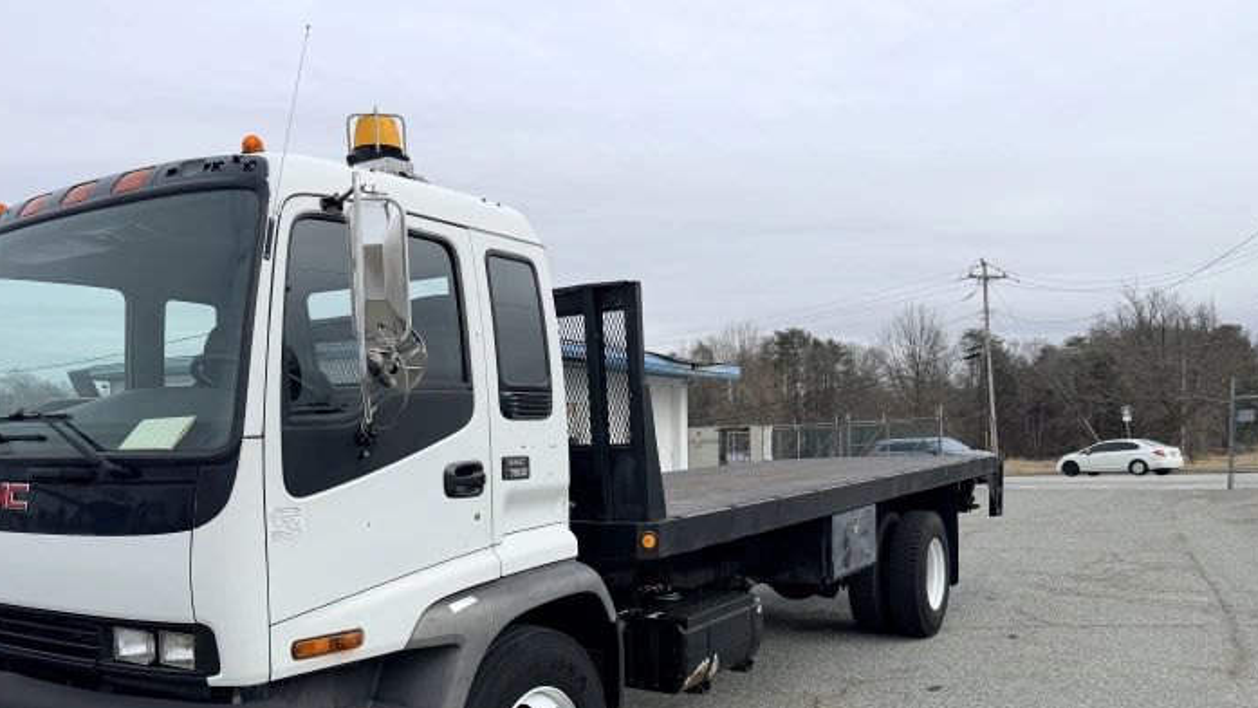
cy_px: 511
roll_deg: +1.4
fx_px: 1001
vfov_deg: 38.2
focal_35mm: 30
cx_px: 558
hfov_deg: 64.1
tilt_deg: -2.1
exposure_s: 1/5714
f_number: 1.78
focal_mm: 6.76
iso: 80
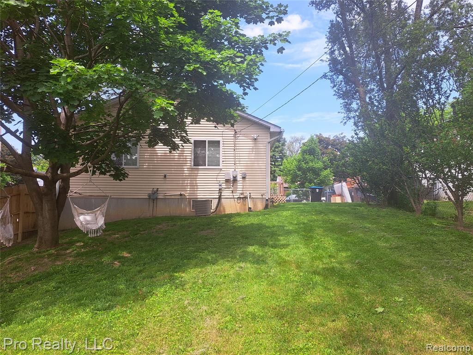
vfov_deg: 56.8
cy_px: 178
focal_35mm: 24
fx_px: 328
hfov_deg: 71.6
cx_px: 236
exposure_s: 1/769
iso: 50
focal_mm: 5.23
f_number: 1.8
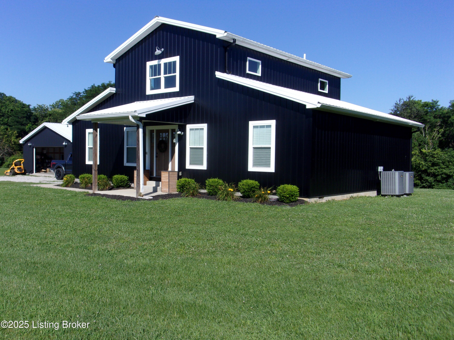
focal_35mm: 36
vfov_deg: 39.7
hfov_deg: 51.4
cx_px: 227
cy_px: 170
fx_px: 472
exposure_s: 1/110
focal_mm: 6.4
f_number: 11.8
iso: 80
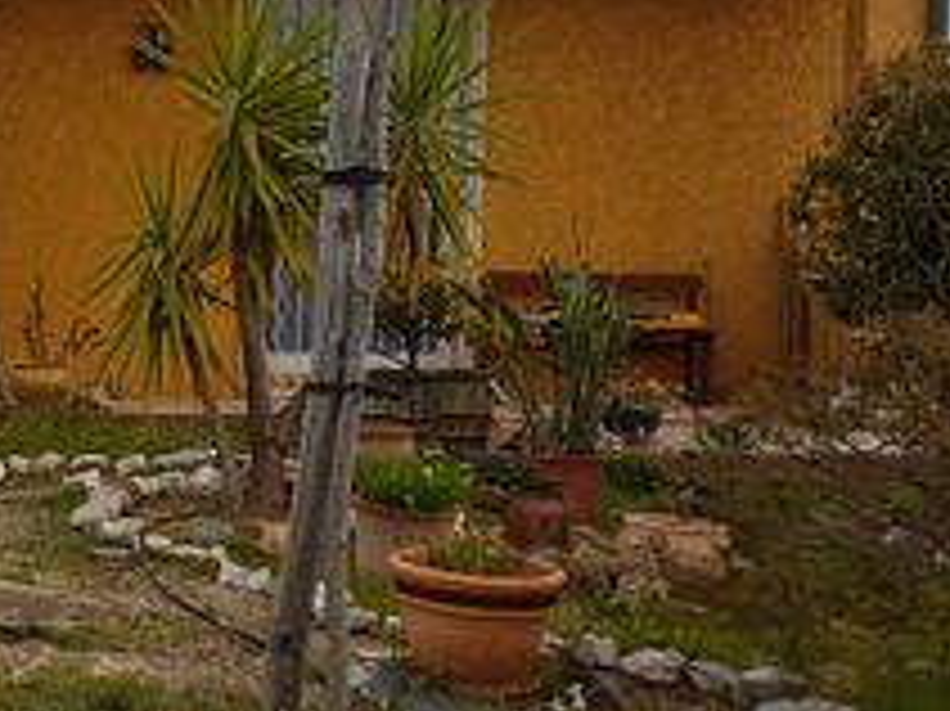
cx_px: 41
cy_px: 324
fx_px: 2030
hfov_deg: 25.3
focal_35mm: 74
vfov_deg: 19.9
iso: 40
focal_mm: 4.2
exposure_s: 1/134
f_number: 1.7
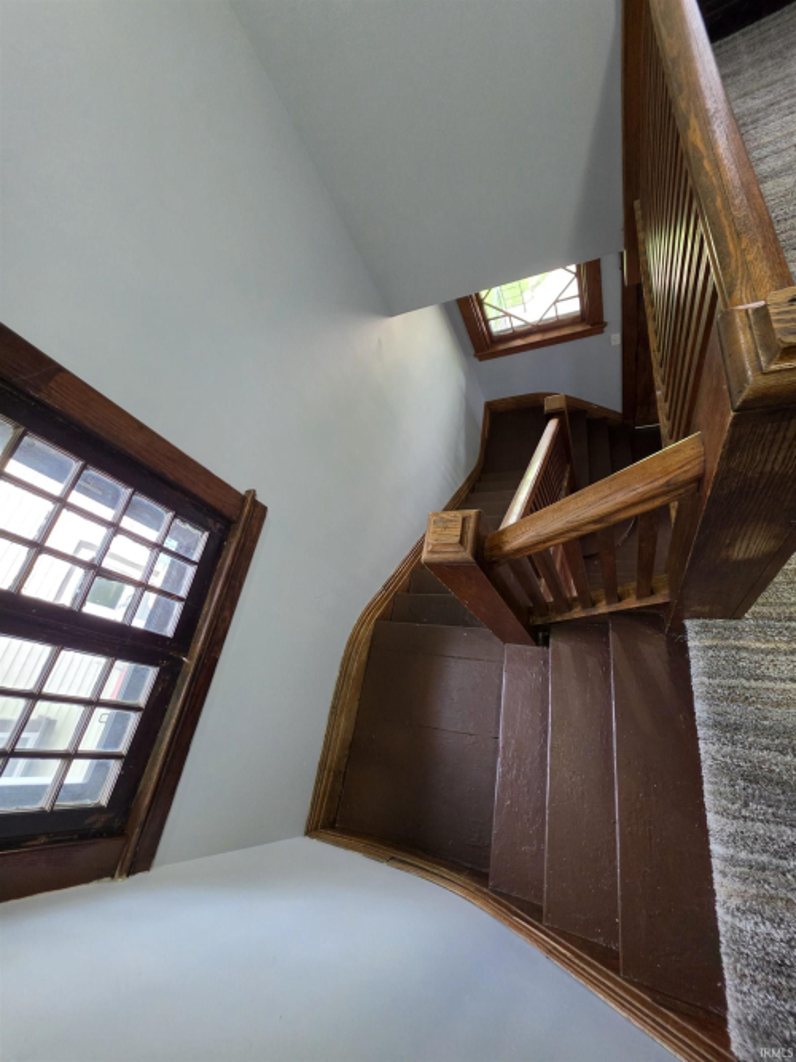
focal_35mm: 13
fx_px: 399
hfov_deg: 89.9
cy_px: 531
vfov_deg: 106.2
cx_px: 398
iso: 320
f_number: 1.9
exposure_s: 1/60
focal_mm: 2.2
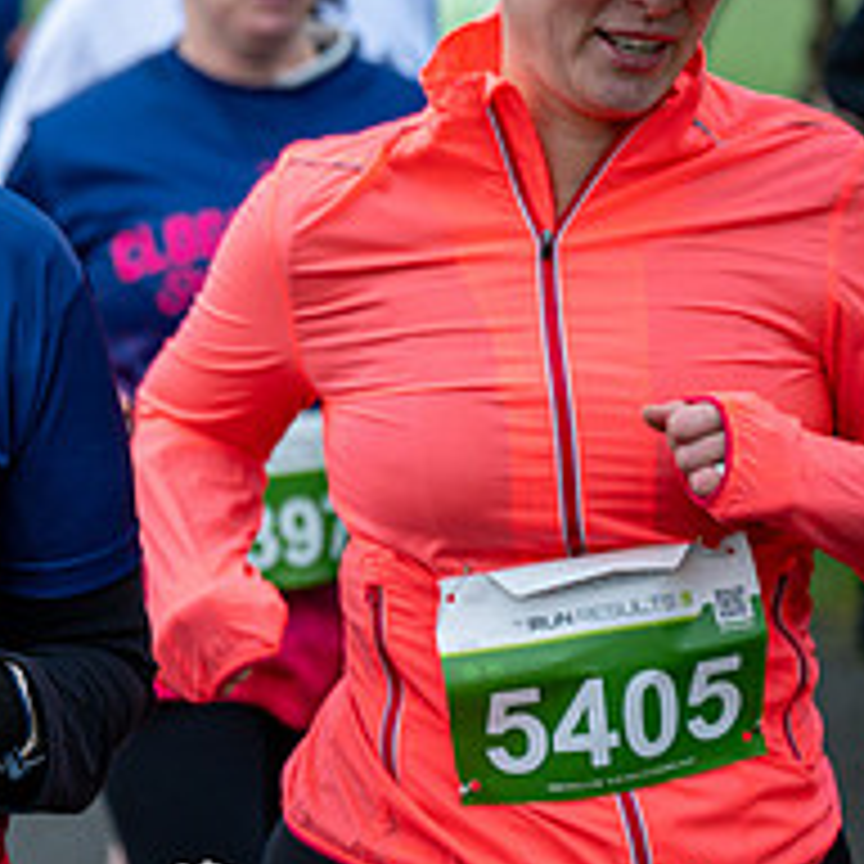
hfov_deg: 9.5
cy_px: 200
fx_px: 5083
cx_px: -351
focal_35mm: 180
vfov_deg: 9.7
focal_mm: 70
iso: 360
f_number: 2.8
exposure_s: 1/1250
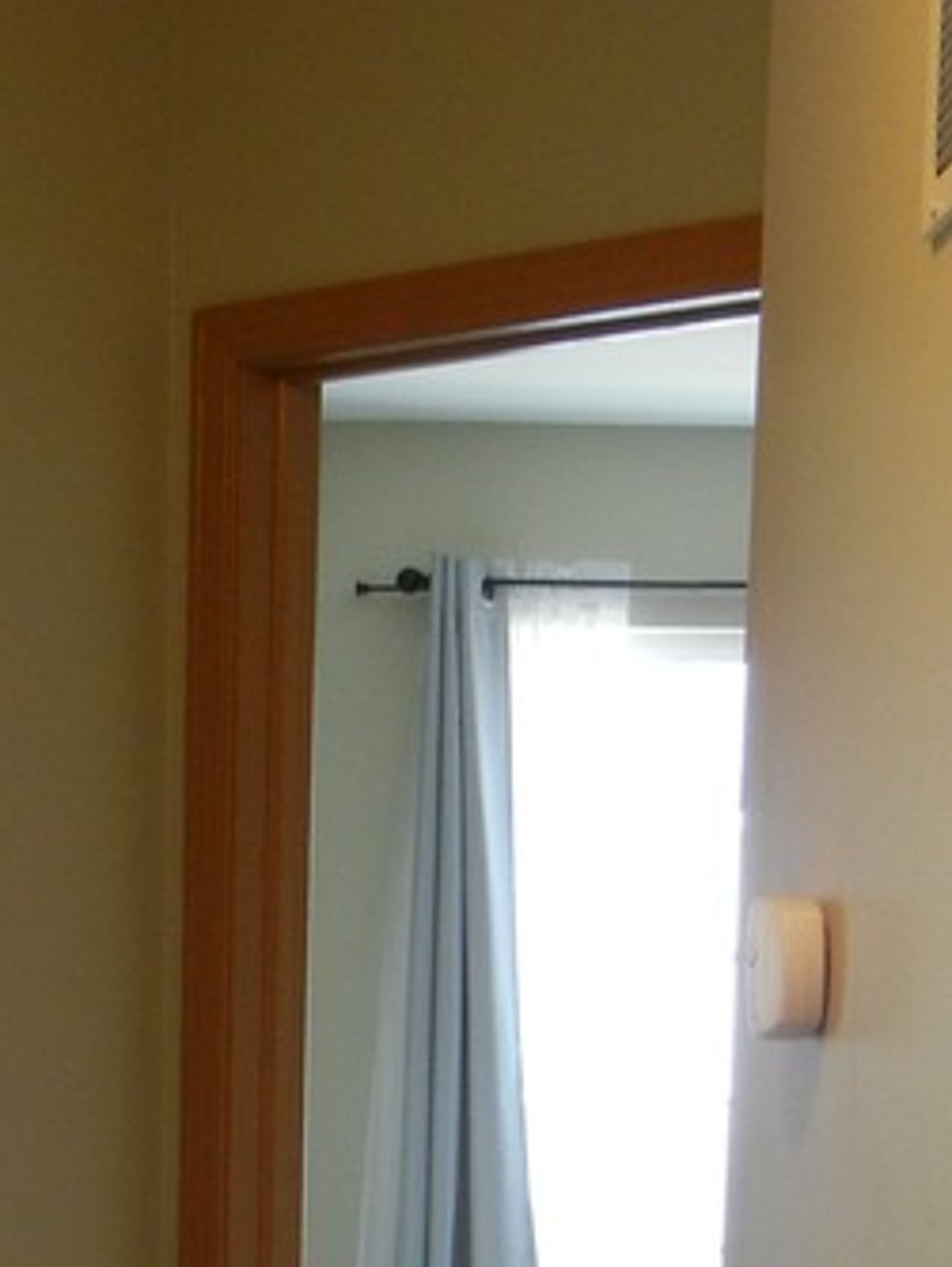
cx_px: 121
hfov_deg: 15.1
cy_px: 1559
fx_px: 3552
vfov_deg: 19.0
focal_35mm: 97
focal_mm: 5.4
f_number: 3.5
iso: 229
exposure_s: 1/30
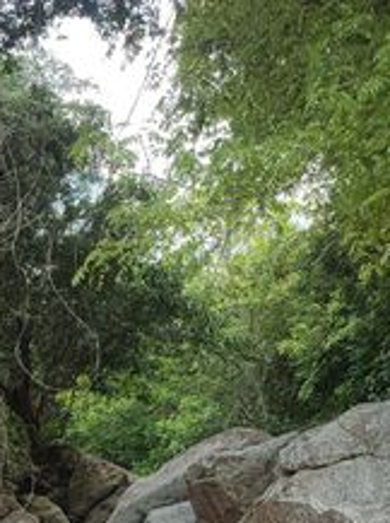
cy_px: 727
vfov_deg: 22.1
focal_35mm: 77
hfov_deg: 18.7
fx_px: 1160
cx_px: 17
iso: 50
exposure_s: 1/146
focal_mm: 6.04
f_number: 1.9
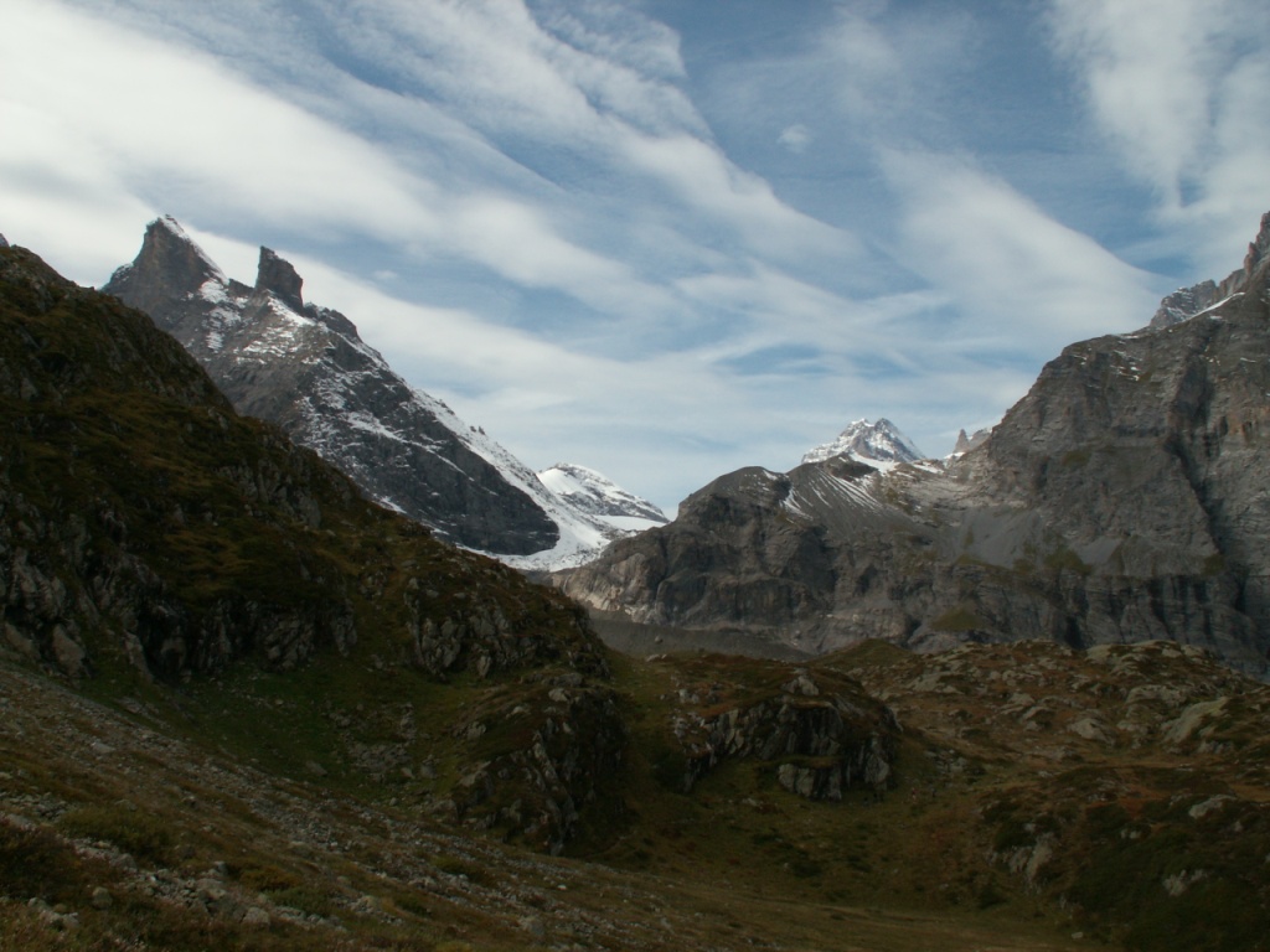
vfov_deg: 40.7
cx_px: 635
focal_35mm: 35
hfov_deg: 52.6
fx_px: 1284
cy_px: 476
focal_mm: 5.86
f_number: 8
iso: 50
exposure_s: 1/250
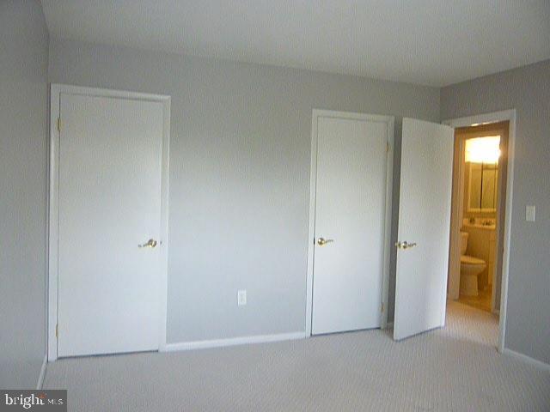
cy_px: 206
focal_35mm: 29
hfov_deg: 61.7
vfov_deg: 48.2
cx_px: 275
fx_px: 461
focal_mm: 5.2
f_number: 3.3
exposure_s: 1/30
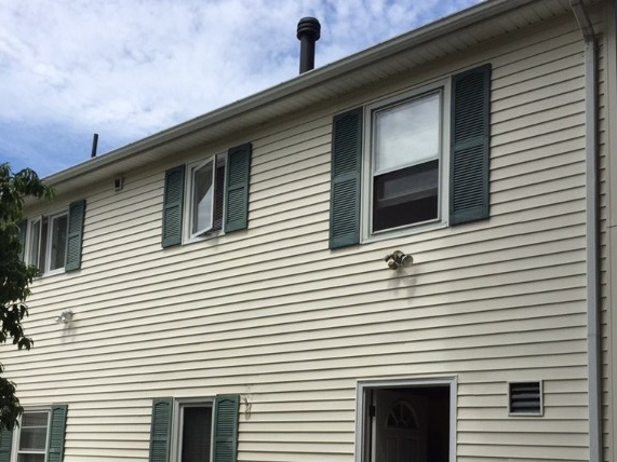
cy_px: 372
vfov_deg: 35.6
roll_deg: -2.3
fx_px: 695
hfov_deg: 47.9
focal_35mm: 39
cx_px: 309
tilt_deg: +6.6
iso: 32
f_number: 2.2
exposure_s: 1/2326
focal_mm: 4.15
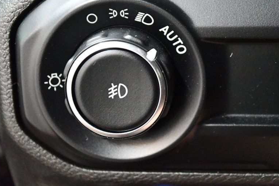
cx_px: 181
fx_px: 620
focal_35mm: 80
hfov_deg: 25.3
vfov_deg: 17.0
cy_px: 69
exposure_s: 1/40
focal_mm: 40
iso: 12800
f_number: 5.3
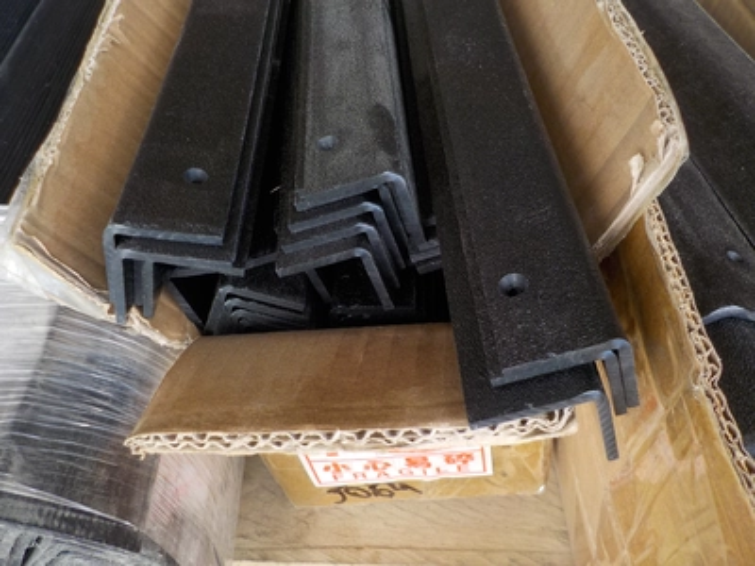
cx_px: 378
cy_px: 283
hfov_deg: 60.0
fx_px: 654
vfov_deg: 46.8
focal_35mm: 30
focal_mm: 4.1
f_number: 3.3
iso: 125
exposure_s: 1/80
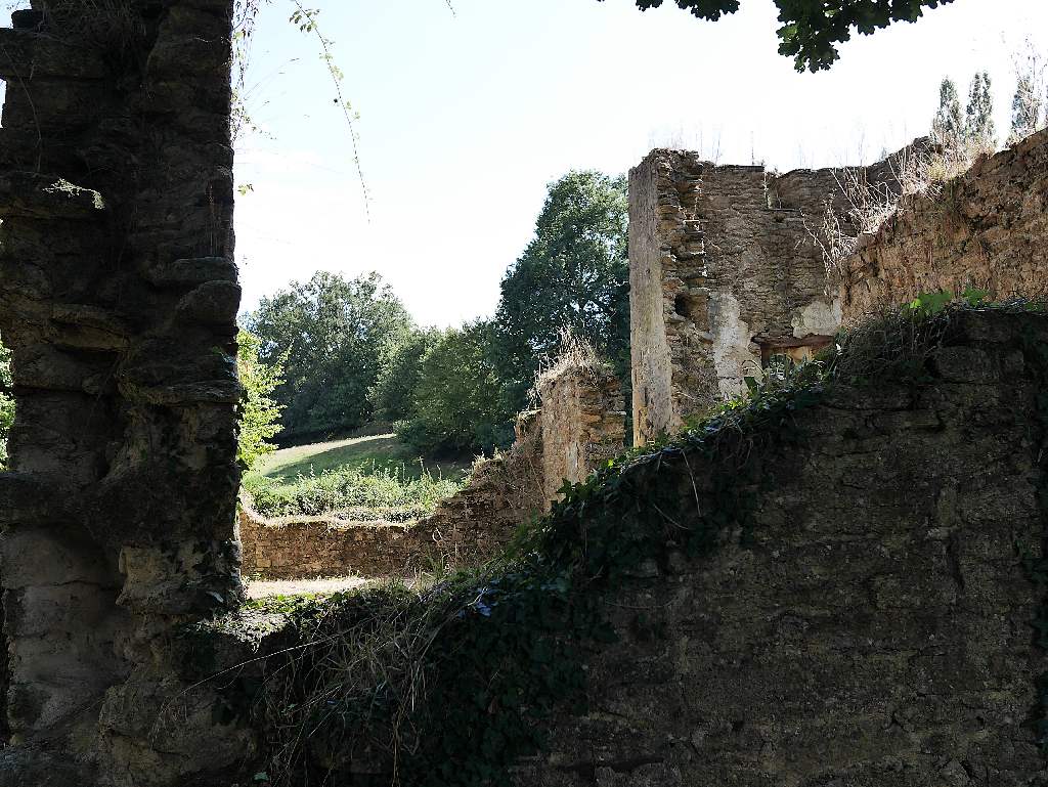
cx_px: 524
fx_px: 1212
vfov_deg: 36.0
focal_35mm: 40
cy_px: 394
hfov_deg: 46.8
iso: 200
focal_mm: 20
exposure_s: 1/500
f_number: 4
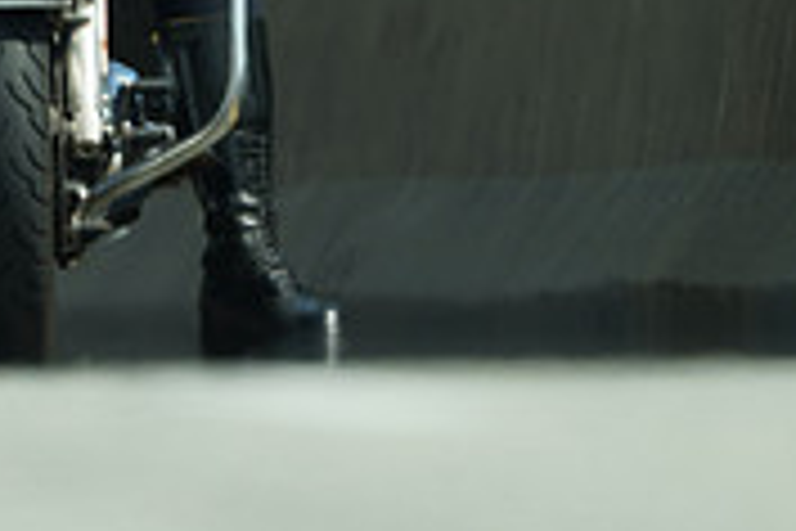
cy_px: -331
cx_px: 45
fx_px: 60734
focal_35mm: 2747
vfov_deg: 0.5
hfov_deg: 0.8
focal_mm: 840
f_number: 6.3
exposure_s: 1/320
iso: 100
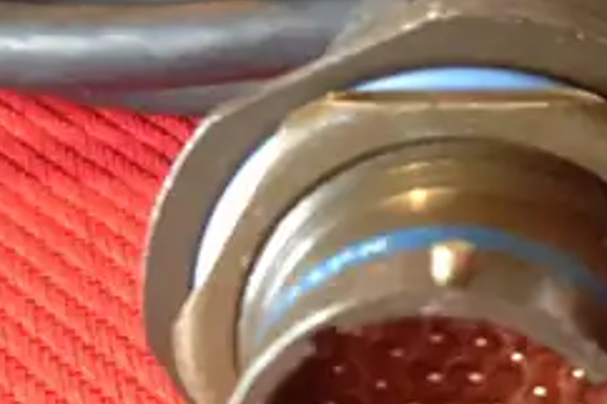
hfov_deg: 12.5
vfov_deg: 9.1
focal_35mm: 150
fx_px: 2527
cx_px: 1109
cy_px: 268
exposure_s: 1/15
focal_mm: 4.28
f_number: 2.4
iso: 125
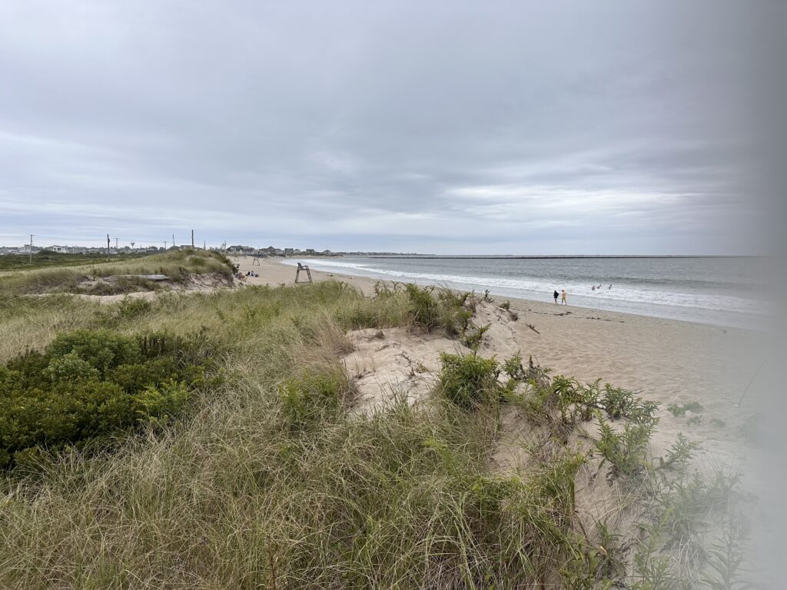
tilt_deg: -4.8
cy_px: 295
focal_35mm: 24
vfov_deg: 56.8
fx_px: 546
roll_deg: -0.2
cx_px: 394
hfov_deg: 71.6
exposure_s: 1/2299
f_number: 1.78
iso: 80
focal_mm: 6.86
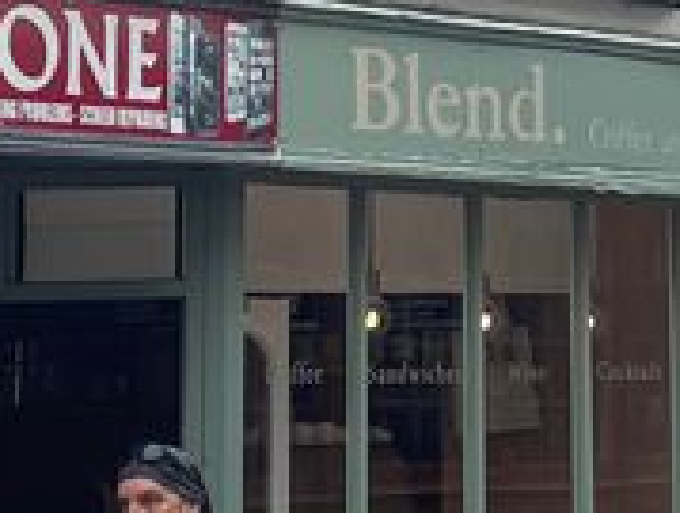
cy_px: -245
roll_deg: -0.3
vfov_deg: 9.0
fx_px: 3169
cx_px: 490
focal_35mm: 161
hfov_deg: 12.2
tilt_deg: +13.6
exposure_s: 1/2053
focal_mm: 4.2
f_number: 1.6
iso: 32
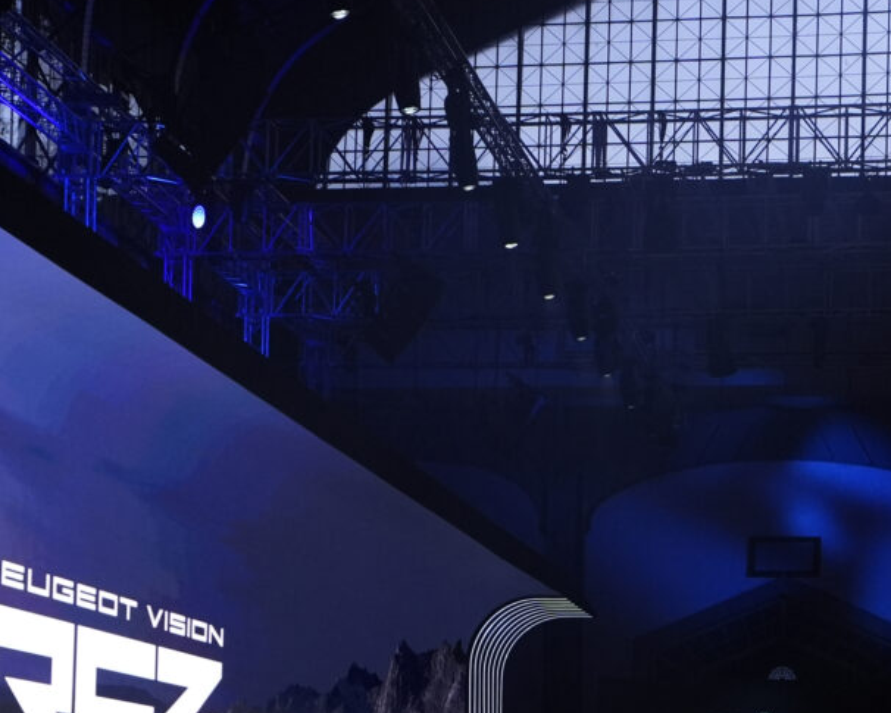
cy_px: 578
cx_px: 565
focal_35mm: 65
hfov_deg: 29.0
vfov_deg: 23.1
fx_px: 1714
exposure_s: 1/500
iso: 1600
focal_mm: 35
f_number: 2.8
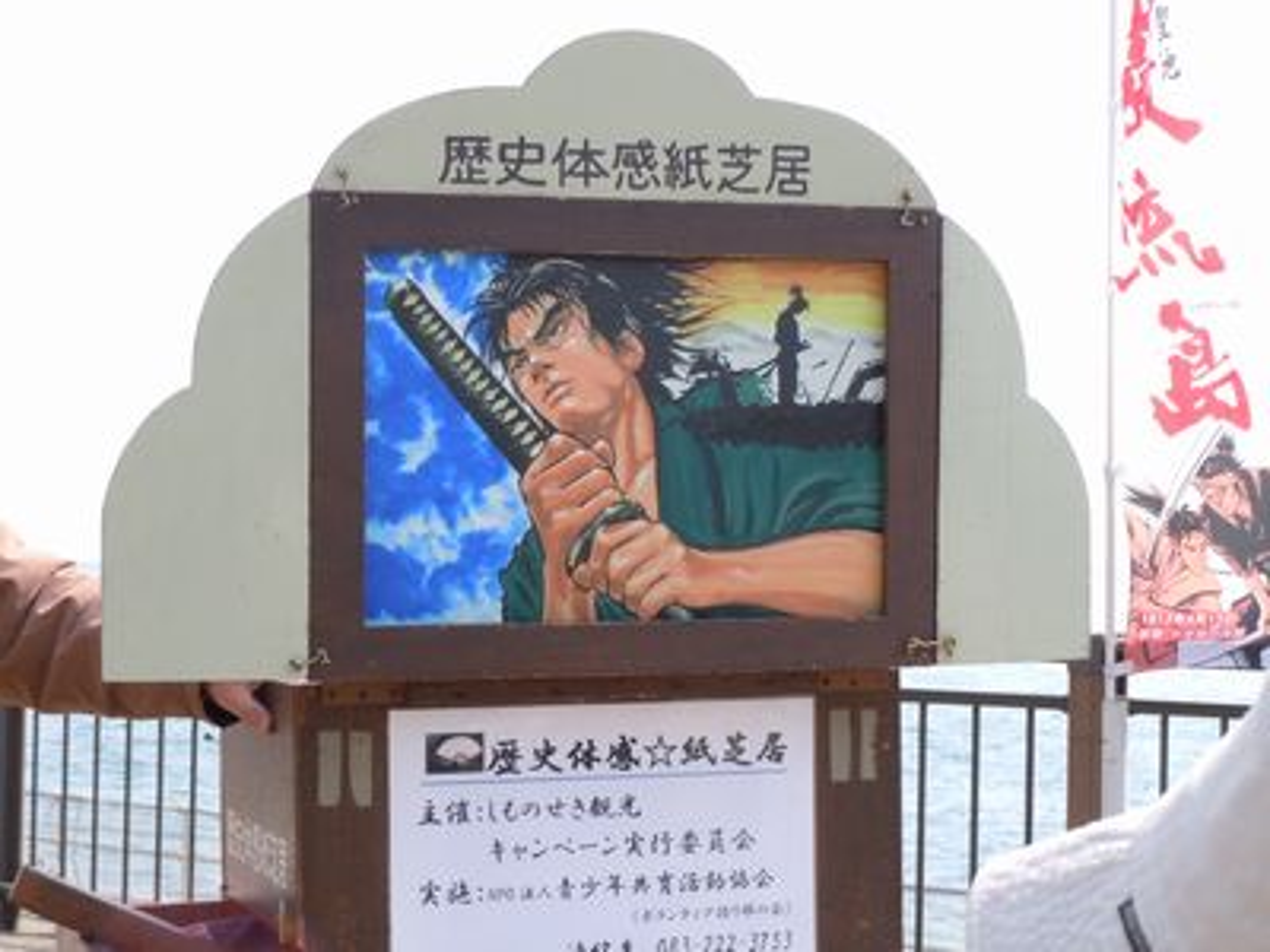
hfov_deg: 26.3
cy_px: 476
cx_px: 635
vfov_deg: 19.9
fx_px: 2715
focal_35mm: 74
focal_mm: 13.2
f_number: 5.2
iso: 400
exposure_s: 1/800
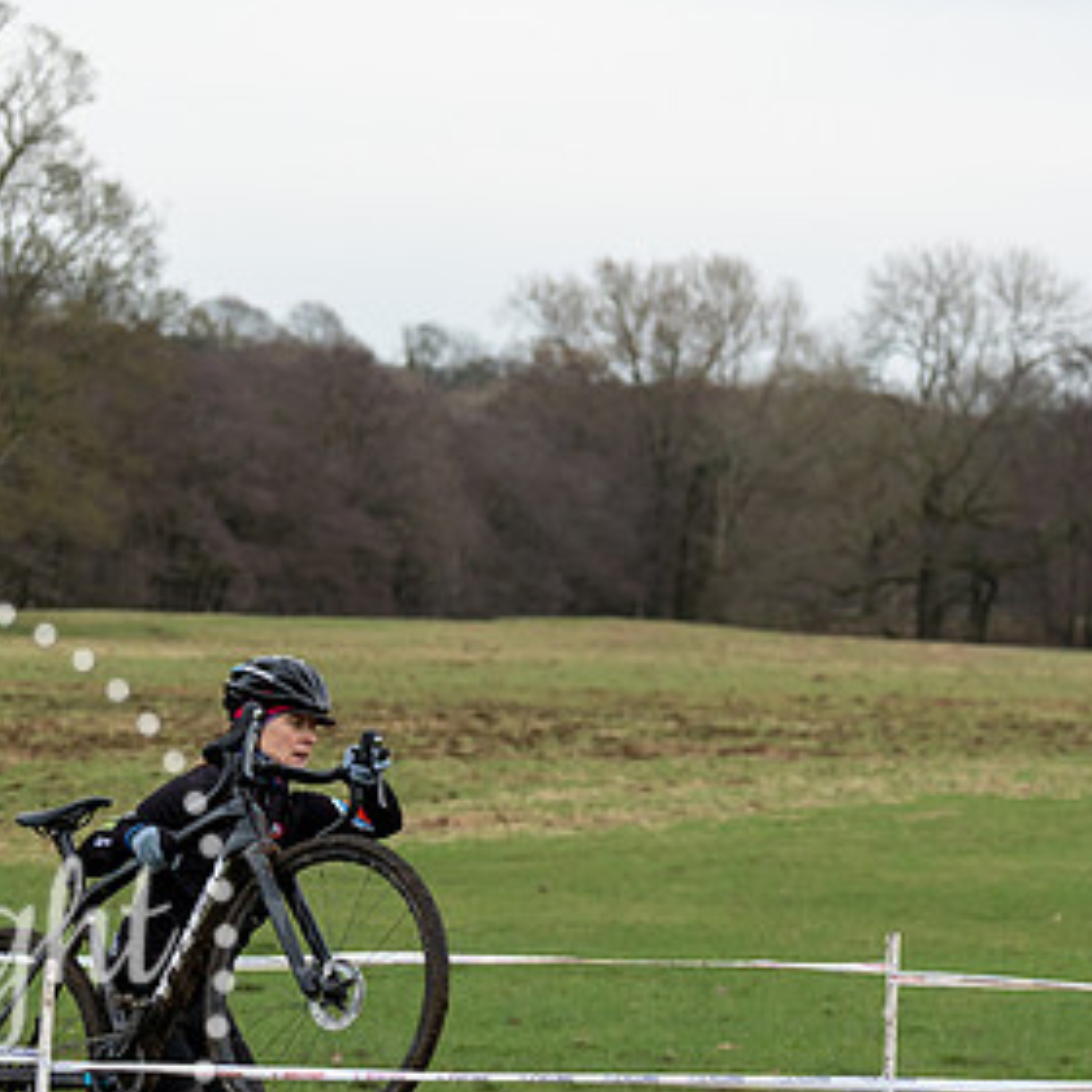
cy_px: 690
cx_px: 192
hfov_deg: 7.4
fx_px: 8459
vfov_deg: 7.4
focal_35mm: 237
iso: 640
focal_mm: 70
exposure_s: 1/1000
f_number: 3.5
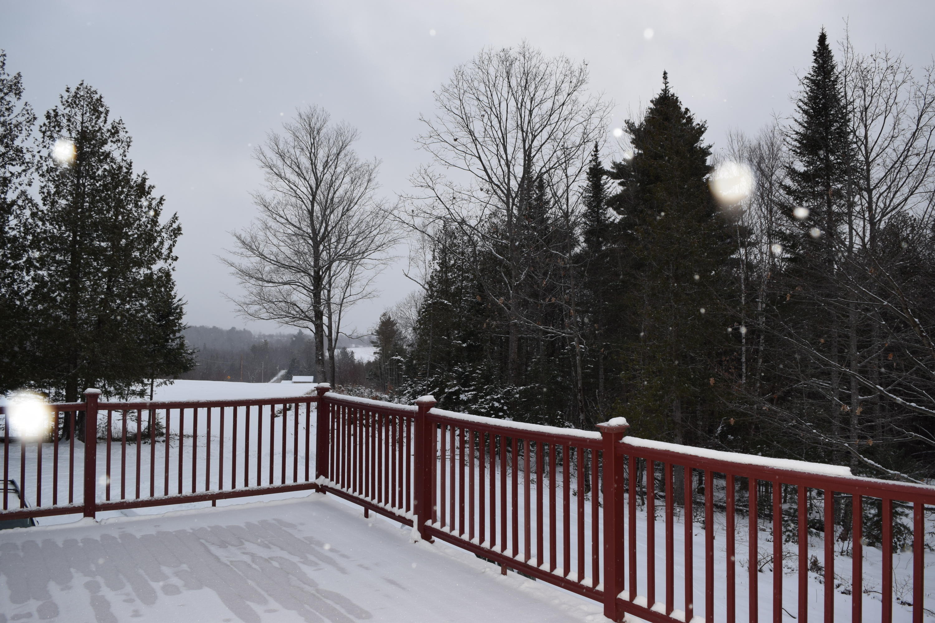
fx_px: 701
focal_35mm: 27
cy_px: 312
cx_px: 468
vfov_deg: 47.9
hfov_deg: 67.4
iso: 220
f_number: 5.6
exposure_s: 1/125
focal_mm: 18
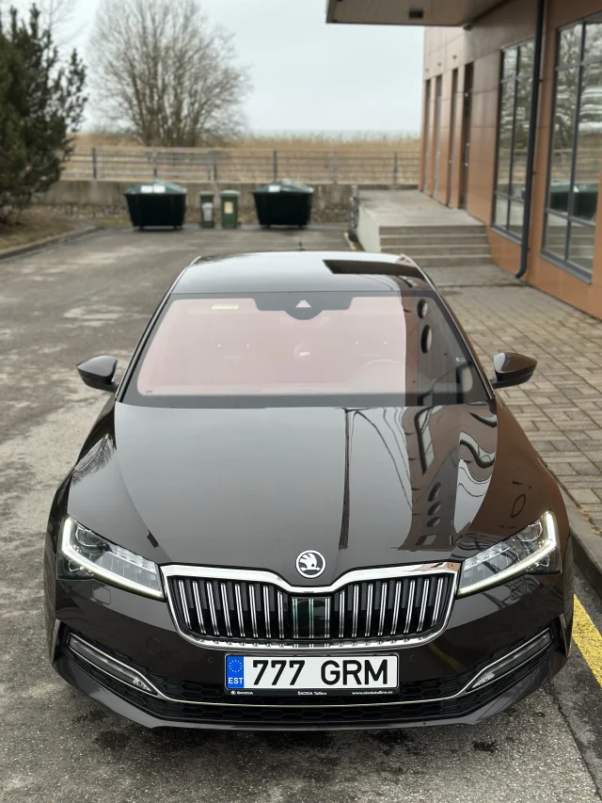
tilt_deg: -13.3
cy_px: 402
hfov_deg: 30.3
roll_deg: -0.9
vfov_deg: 39.7
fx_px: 1113
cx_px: 301
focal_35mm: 48
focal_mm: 6.86
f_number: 1.78
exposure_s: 1/190
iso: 80
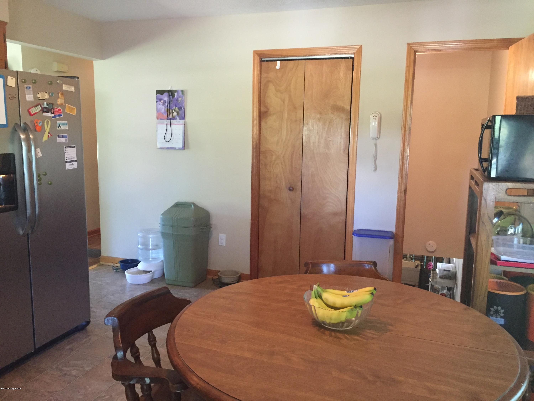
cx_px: 267
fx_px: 447
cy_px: 200
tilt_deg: -9.0
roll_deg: -1.8
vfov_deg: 48.2
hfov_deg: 61.7
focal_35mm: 29
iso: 250
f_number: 2.2
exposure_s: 1/24
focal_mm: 4.15
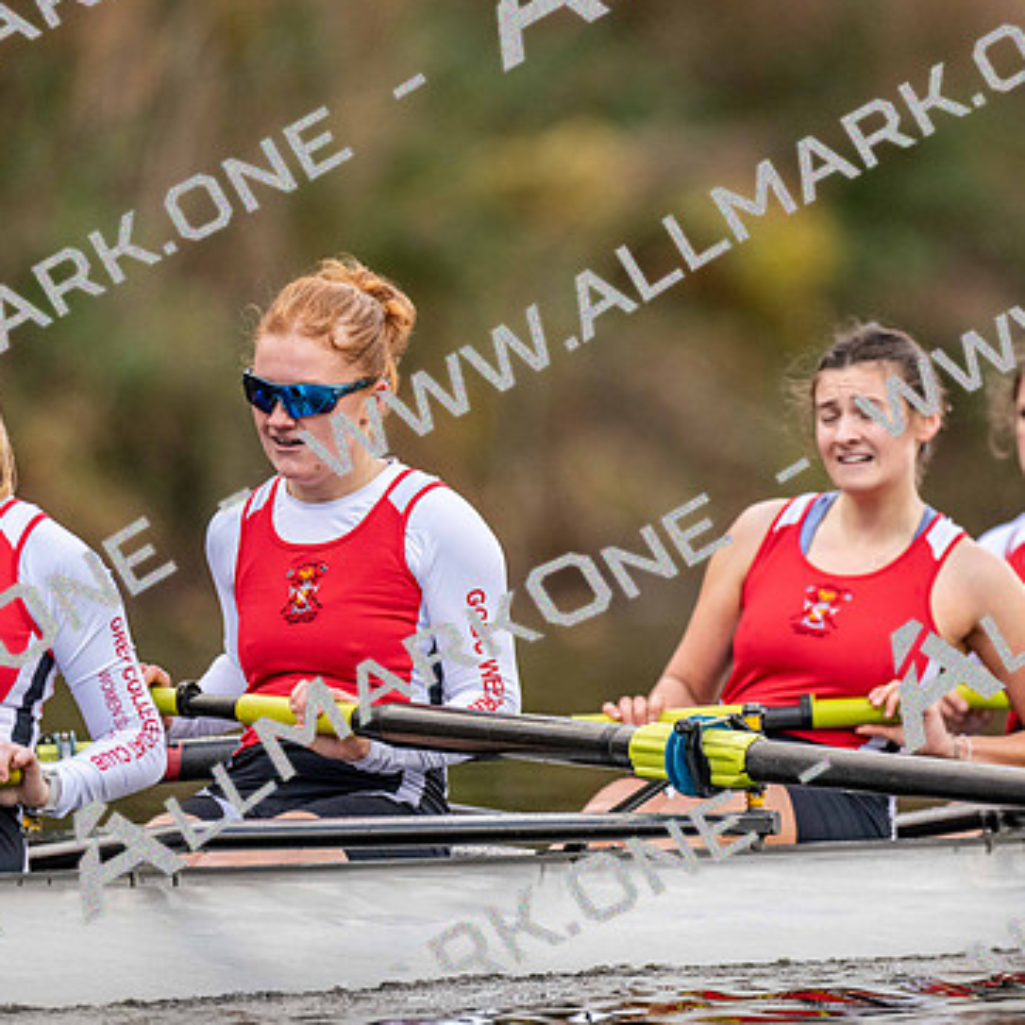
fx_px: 27370
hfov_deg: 2.1
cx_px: 648
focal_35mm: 817
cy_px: 486
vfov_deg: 2.1
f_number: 4
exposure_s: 1/2500
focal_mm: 600
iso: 2200
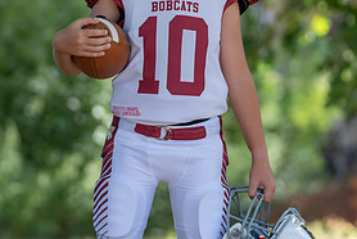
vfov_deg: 5.5
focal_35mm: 248
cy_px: 31
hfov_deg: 8.3
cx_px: 170
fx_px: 2462
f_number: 2.8
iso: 160
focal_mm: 119
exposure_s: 1/320
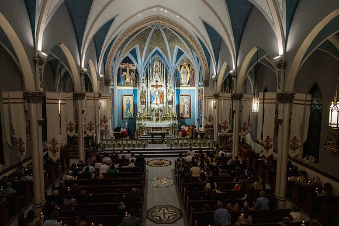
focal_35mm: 24
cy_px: 113
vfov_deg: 53.2
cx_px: 170
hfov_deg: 73.7
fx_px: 226
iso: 5000
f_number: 13
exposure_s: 1/60
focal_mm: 24
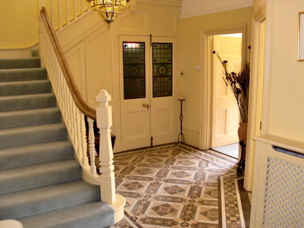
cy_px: 114
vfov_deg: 39.6
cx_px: 152
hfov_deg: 51.4
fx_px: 316
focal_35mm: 36
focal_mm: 6.3
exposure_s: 1/30
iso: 400
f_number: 2.8
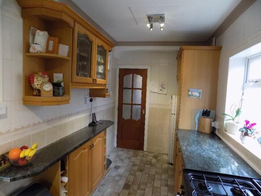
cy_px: 98
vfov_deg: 58.9
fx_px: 173
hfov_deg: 73.9
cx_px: 130
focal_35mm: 23
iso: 320
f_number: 3.1
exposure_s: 1/30
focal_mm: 4
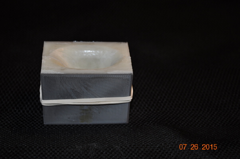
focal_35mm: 66
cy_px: 80
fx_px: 440
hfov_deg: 30.5
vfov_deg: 20.6
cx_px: 120
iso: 320
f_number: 5.3
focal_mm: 44
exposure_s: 1/60
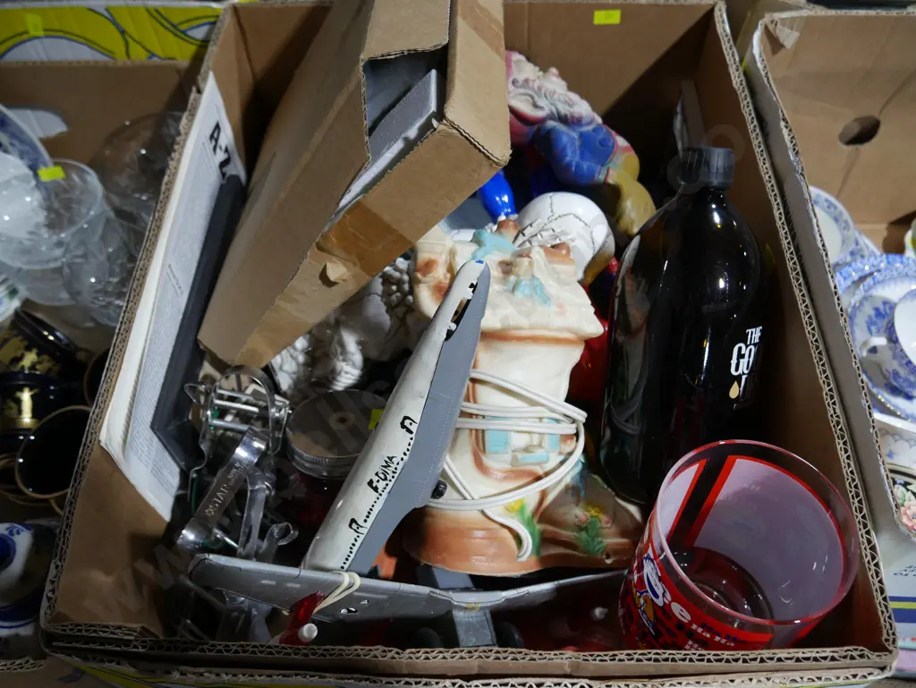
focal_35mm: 30
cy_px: 344
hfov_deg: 59.9
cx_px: 458
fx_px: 794
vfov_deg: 46.8
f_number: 4
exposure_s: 1/60
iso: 400
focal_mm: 15
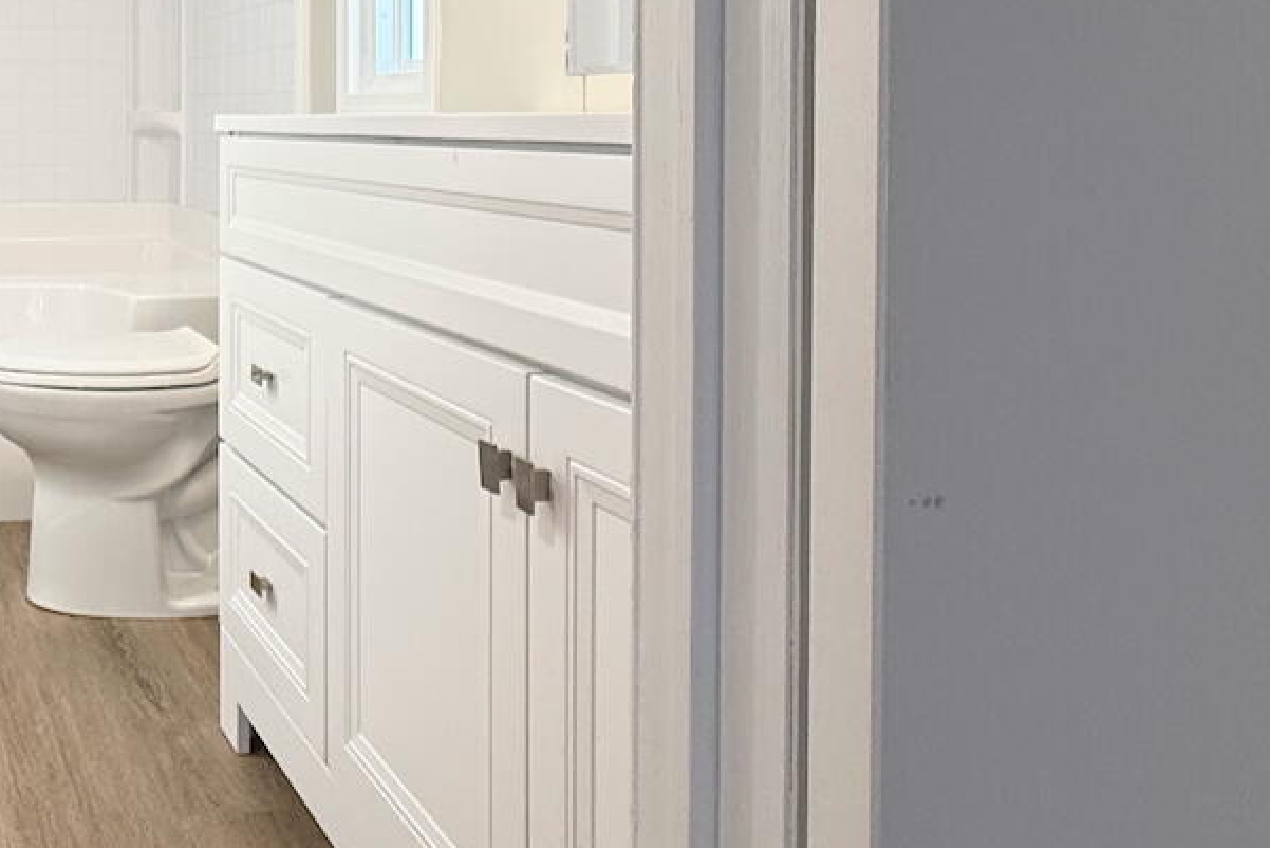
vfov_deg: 40.2
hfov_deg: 54.0
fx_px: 1094
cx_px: 171
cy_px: 144
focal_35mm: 31
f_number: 2.2
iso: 320
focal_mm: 2.22
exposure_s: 1/120
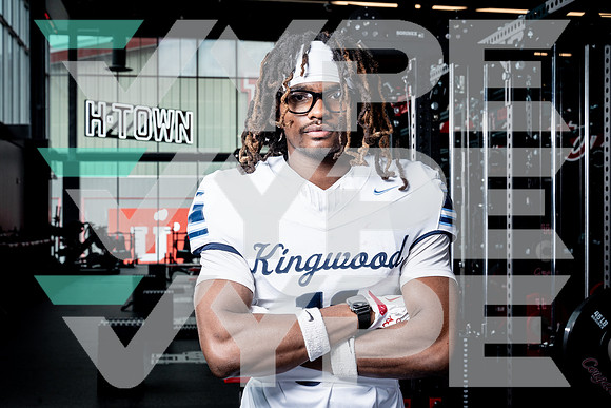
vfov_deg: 24.6
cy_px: 204
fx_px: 934
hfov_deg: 36.2
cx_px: 306
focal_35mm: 55
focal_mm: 55
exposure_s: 1/250
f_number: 9
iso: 640
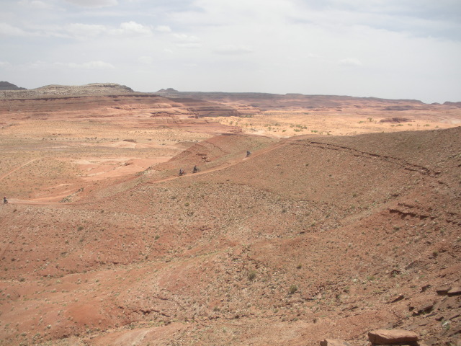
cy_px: 173
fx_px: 479
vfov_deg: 39.7
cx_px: 230
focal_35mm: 36
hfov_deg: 51.4
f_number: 3.5
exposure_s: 1/1200
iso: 88
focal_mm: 6.3
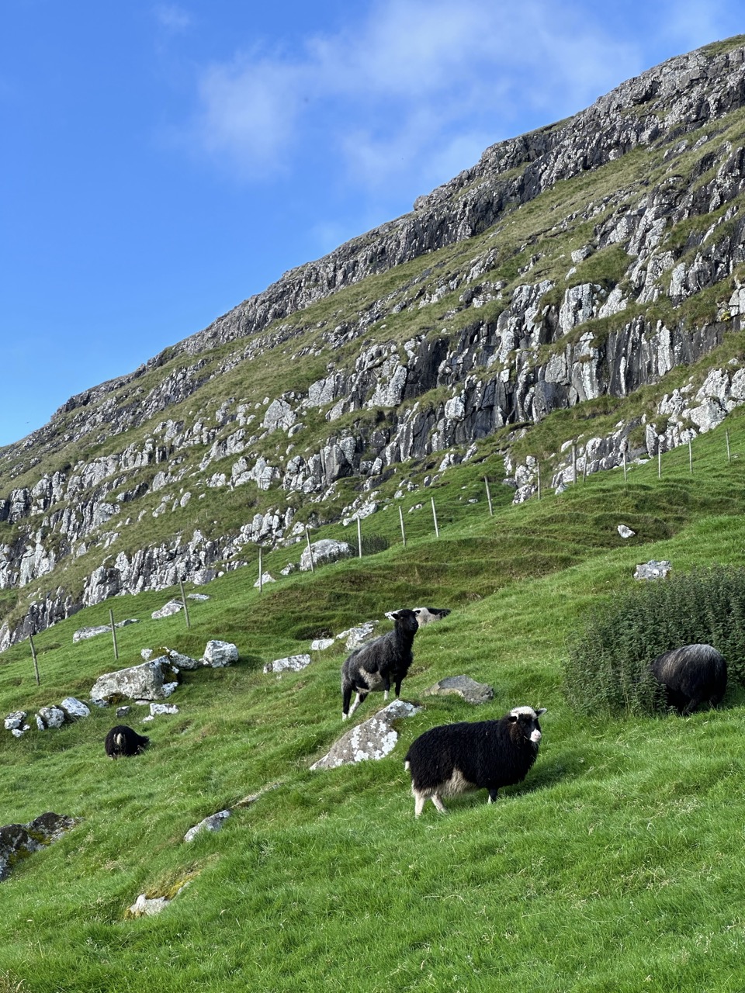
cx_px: 372
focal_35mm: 77
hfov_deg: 19.1
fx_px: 2210
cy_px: 496
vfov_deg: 25.3
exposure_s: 1/247
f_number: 2.8
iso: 32
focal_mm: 9
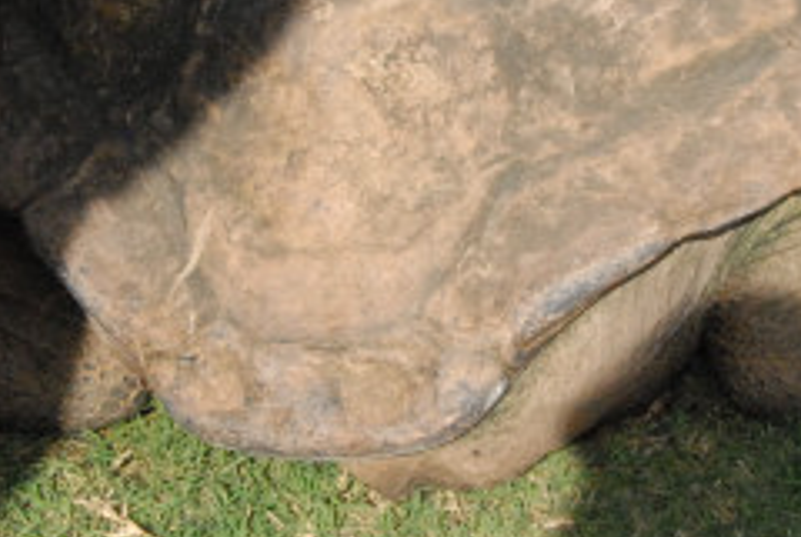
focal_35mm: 140
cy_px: -68
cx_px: 627
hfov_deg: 14.6
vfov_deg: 9.7
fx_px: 3121
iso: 1600
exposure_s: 1/750
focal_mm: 28
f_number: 14
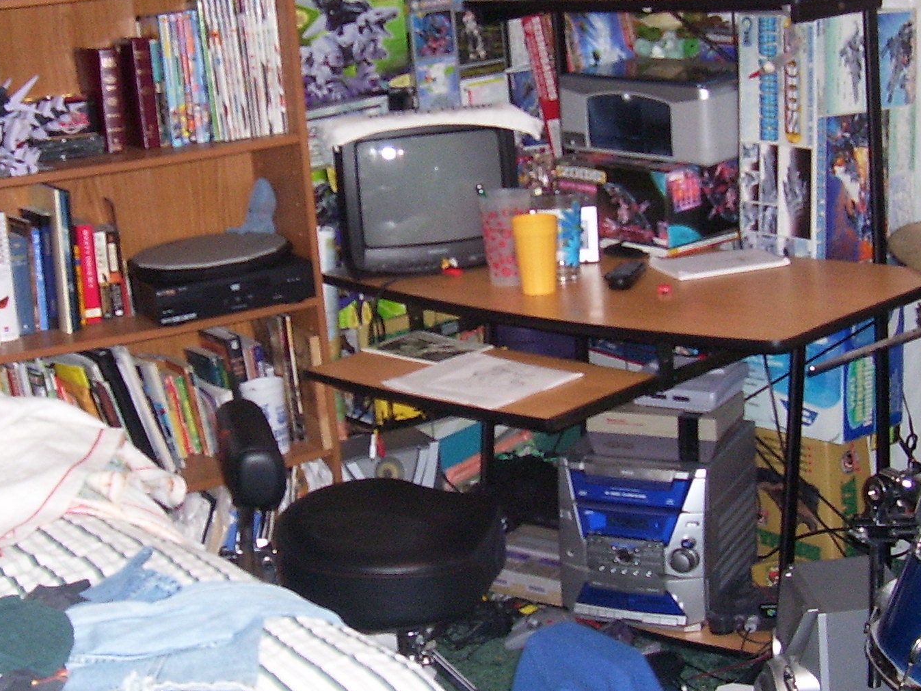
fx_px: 1730
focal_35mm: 65
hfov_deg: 29.8
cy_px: 279
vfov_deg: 22.6
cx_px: 406
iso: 125
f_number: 2.7
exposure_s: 1/60
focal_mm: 5.6
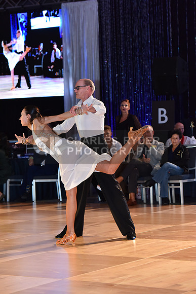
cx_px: 98
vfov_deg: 18.6
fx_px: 898
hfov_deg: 12.5
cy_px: 147
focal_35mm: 110
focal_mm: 110
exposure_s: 1/250
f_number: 4.5
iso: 2000
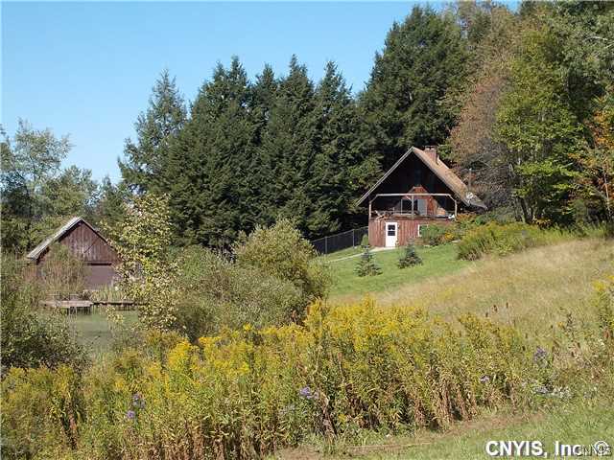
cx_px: 307
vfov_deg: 19.4
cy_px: 230
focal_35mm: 76
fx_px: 1348
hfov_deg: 25.7
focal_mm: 13.5
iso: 80
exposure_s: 1/250
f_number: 5.8
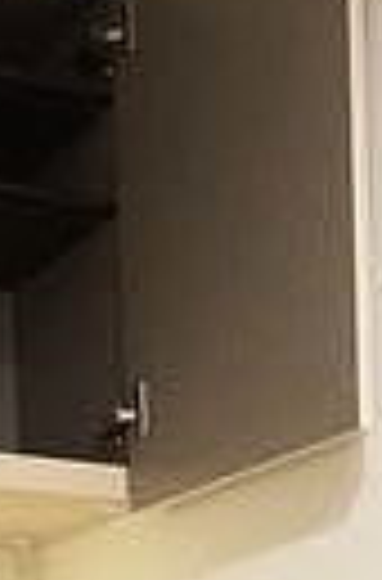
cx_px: 249
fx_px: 1941
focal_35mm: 121
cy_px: 962
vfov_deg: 15.2
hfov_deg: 11.2
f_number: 4
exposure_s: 1/60
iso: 2000
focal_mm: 16
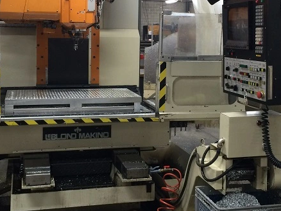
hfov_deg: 36.2
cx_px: 128
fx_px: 430
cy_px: 68
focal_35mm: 53
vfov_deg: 27.3
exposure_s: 1/30
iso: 50
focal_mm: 4.15
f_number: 2.2
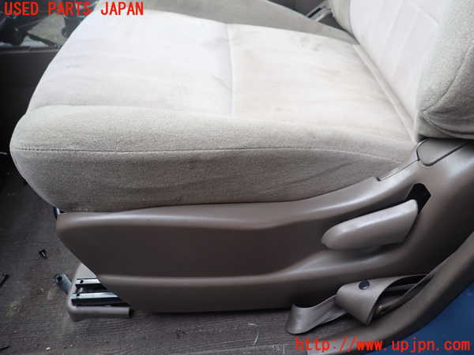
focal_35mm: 25
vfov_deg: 54.9
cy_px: 178
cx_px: 237
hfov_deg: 69.4
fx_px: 342
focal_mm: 4.5
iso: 100
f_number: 2
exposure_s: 1/100
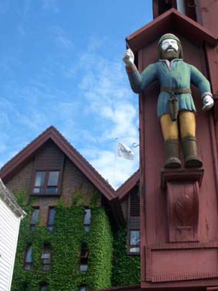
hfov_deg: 29.1
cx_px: 128
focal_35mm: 50
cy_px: 157
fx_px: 420
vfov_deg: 38.2
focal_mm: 5.8
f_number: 4.3
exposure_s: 1/400
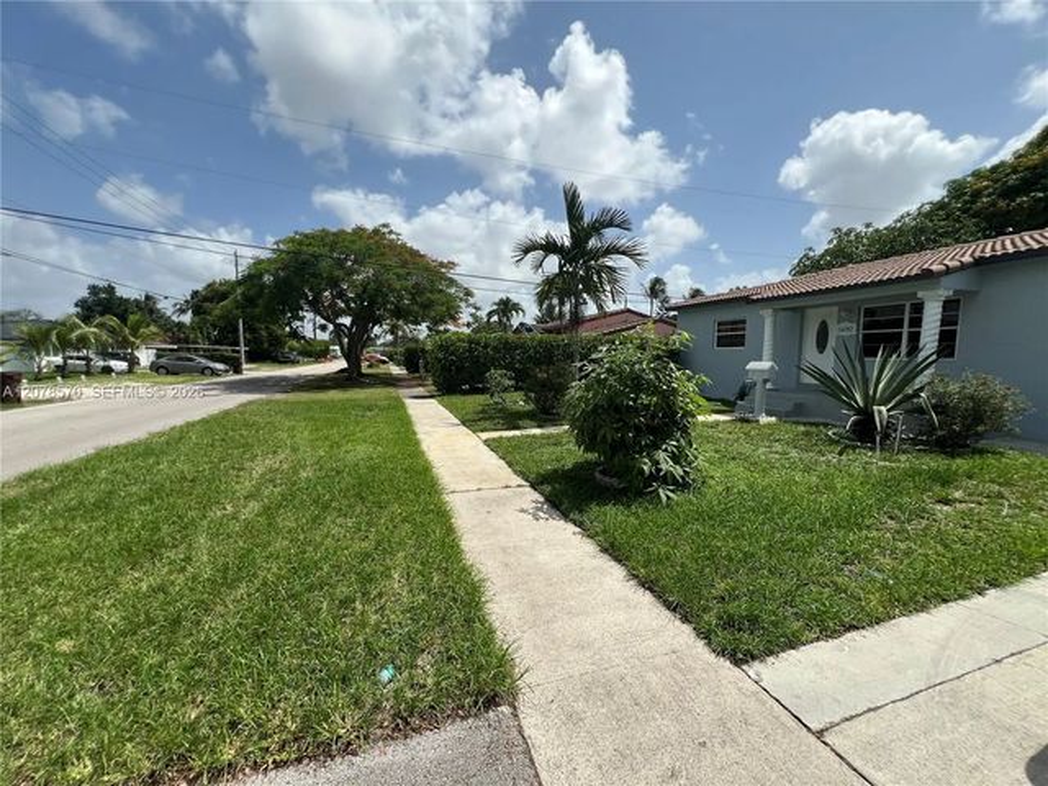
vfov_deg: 89.9
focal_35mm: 13
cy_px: 393
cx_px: 524
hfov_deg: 106.2
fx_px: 394
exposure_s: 1/2016
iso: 32
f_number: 1.8
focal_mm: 1.57
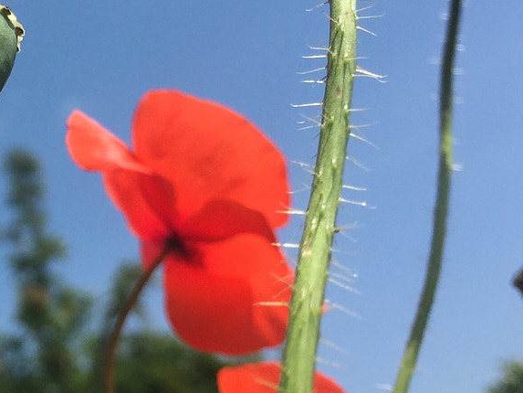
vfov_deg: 18.1
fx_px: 1224
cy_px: 96
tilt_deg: +25.4
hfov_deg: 22.9
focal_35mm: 81
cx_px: -34
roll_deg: +17.0
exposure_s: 1/2198
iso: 32
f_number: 2.2
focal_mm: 4.15
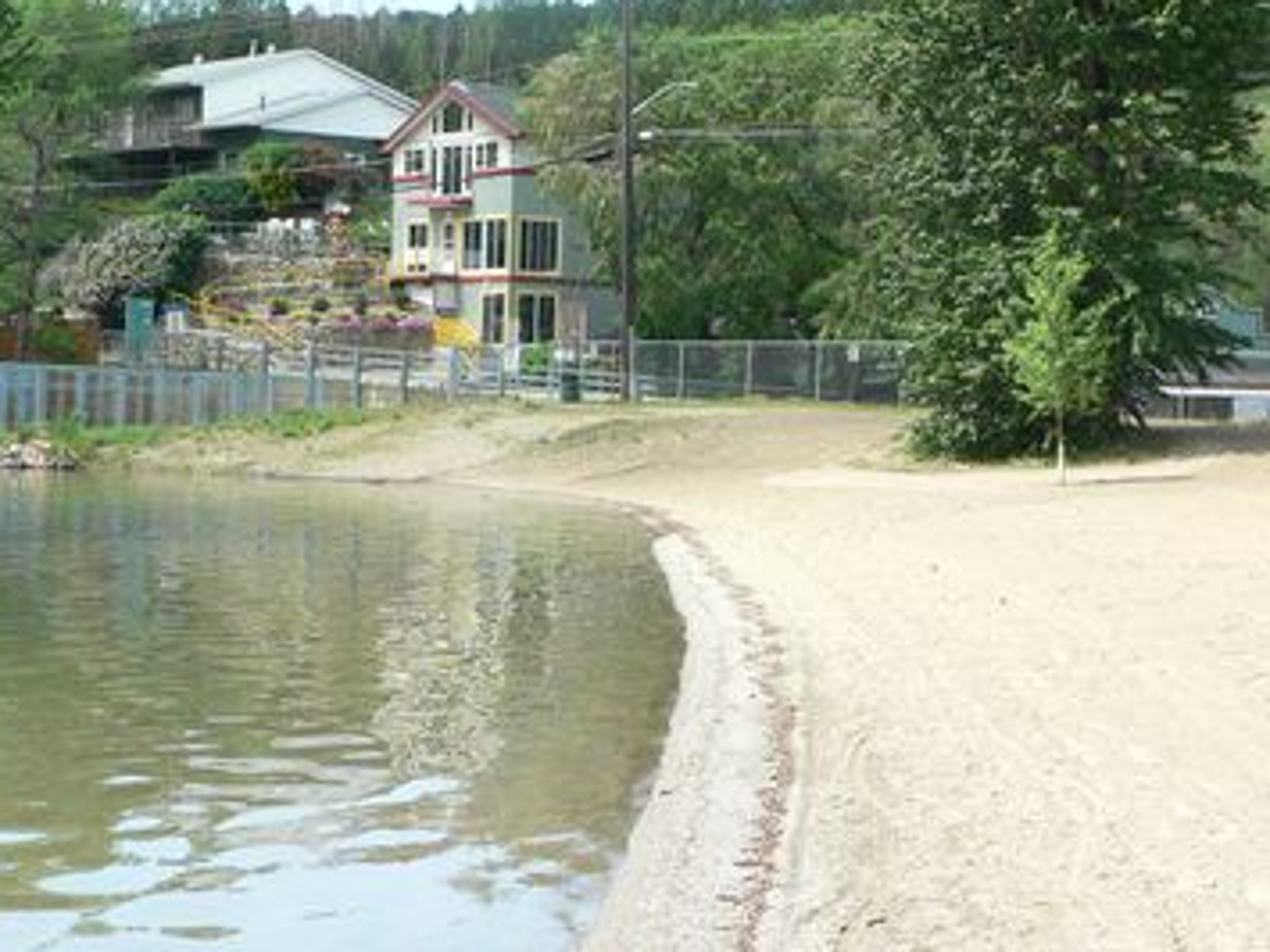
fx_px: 3154
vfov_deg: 17.2
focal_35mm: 86
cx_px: 619
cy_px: 476
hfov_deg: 22.8
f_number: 4
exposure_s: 1/250
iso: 80
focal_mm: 10.9
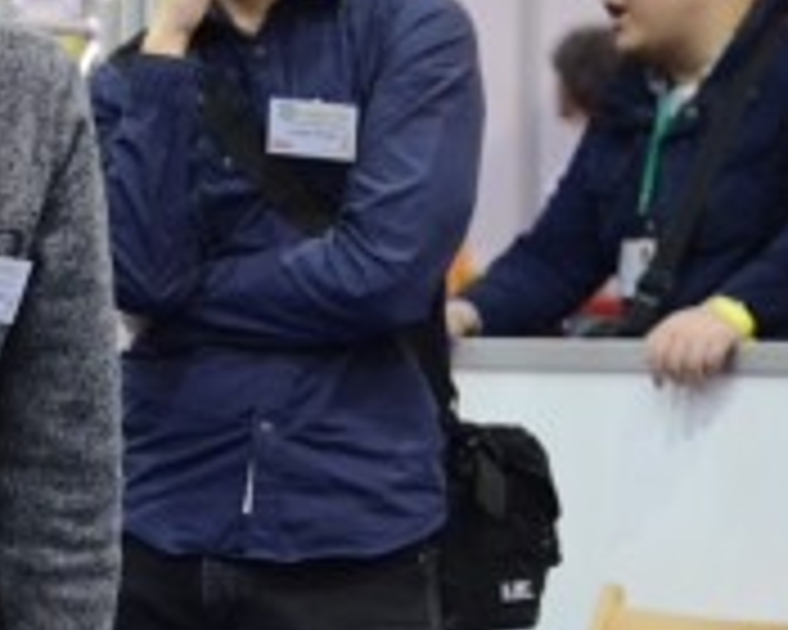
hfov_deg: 7.6
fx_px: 5877
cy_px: 488
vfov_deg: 6.1
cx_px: -86
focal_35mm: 252
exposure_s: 1/160
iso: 1600
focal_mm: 92
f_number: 4
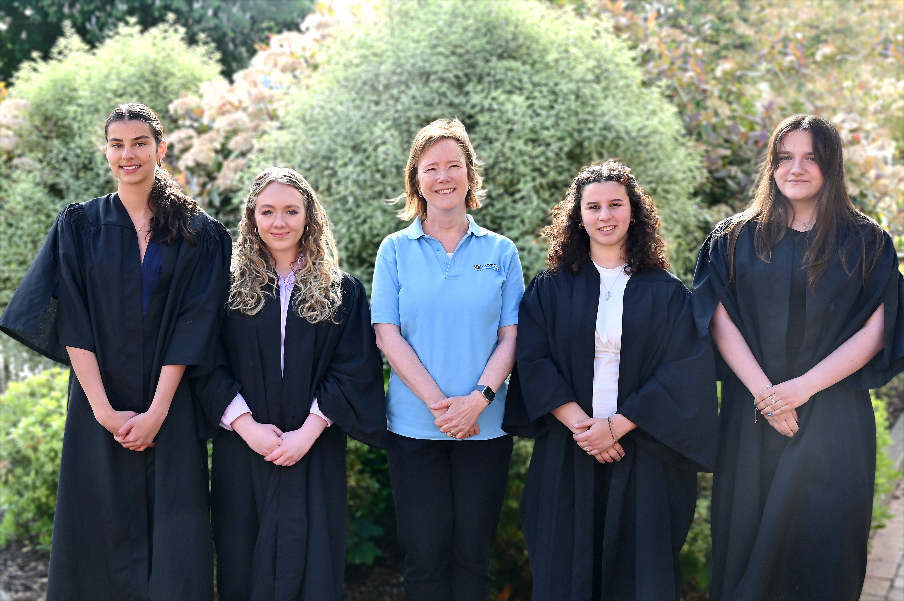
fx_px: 928
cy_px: 300
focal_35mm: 37
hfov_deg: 51.9
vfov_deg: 35.9
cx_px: 452
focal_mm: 37
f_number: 9
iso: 400
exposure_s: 1/160
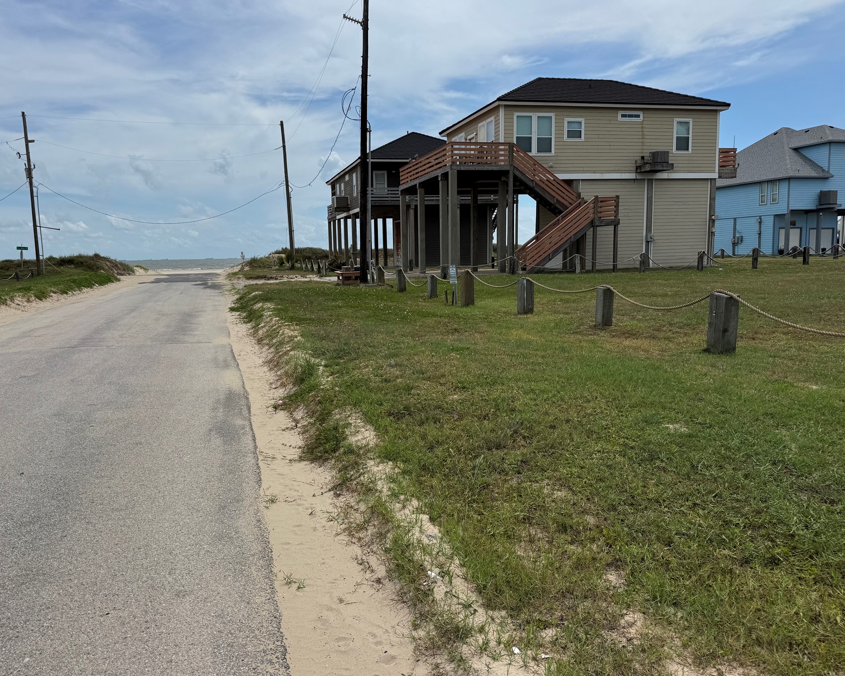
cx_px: 384
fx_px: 650
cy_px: 332
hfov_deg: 65.9
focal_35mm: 26
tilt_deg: -6.9
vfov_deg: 54.9
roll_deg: +1.4
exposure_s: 1/9009
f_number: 1.78
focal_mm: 6.76
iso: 80
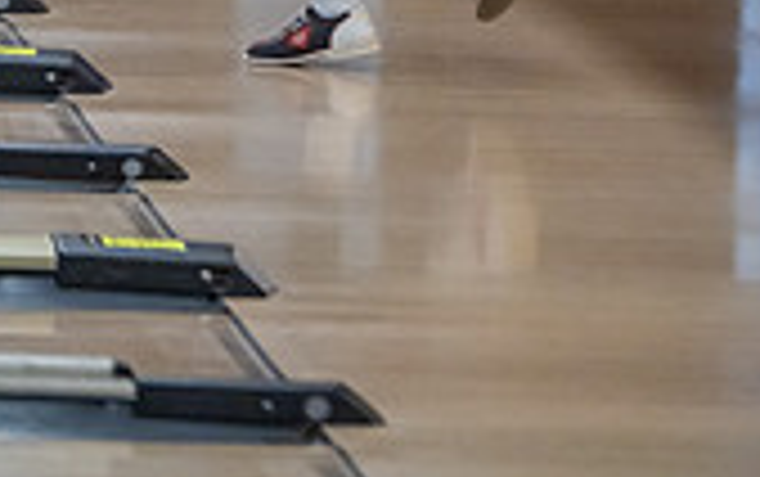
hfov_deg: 4.2
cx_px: 360
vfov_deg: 2.6
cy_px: -450
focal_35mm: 501
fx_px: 10387
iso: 4000
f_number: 3.5
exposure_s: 1/800
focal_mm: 185
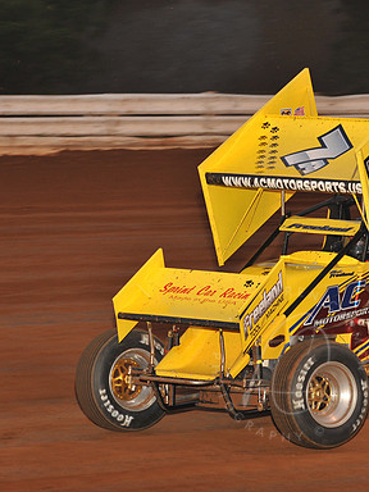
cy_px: 246
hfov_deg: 7.6
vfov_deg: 10.1
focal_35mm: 196
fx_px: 2786
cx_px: 288
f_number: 7.1
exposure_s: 1/320
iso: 1000
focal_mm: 135
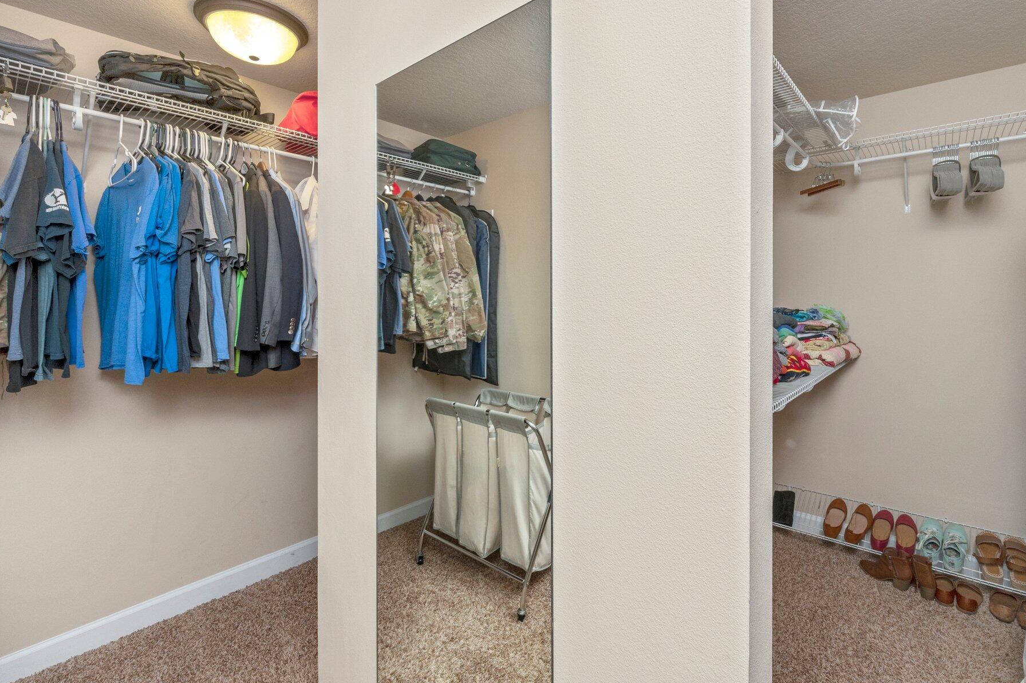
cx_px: 545
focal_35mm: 16
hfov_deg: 96.7
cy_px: 295
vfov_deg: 73.3
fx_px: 456
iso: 800
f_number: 9
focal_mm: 14
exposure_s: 1/60
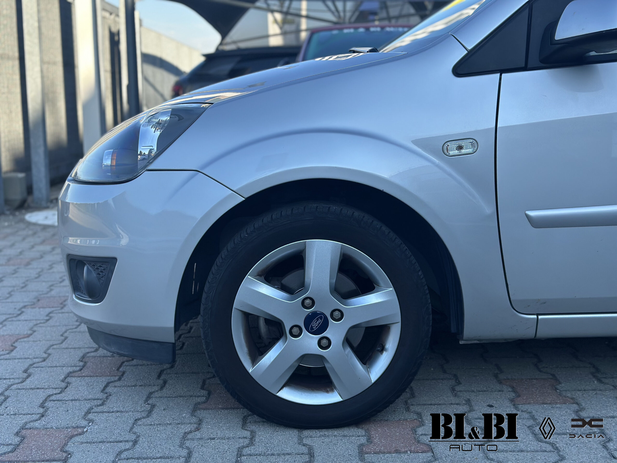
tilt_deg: -9.0
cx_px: 308
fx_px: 856
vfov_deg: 30.3
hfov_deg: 39.7
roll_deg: +0.0
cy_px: 232
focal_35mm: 48
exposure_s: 1/1565
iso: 100
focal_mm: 6.86
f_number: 1.78
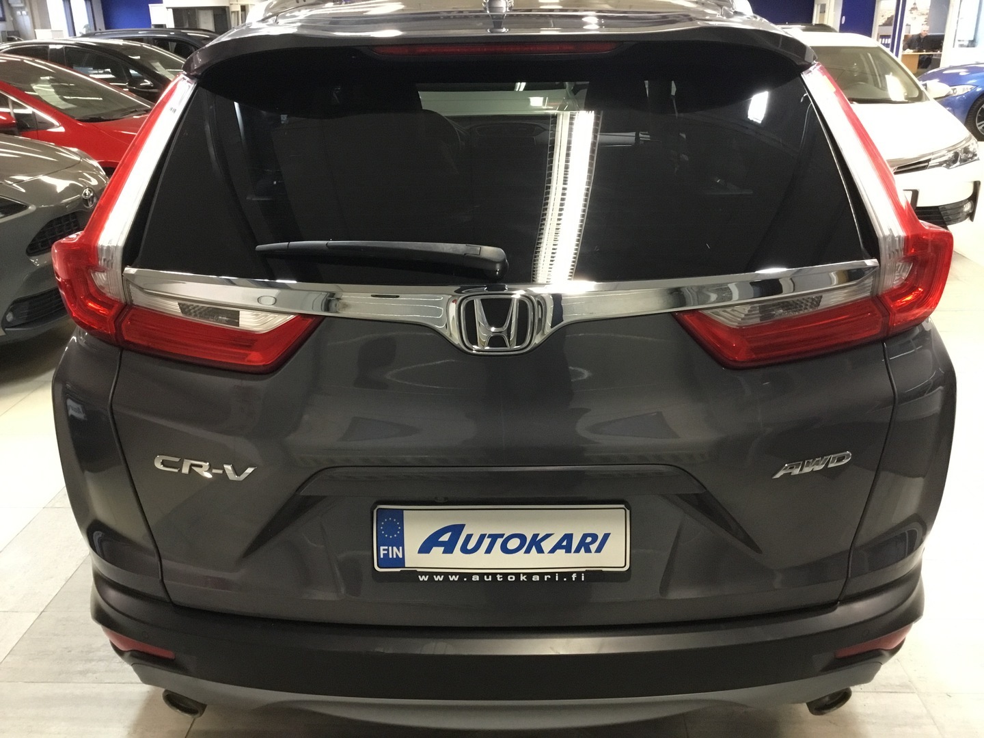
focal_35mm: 31
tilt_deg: -21.7
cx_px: 492
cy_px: 369
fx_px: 881
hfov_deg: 58.4
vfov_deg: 45.4
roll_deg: +1.7
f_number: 2.4
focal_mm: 3.3
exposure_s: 1/33
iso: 250
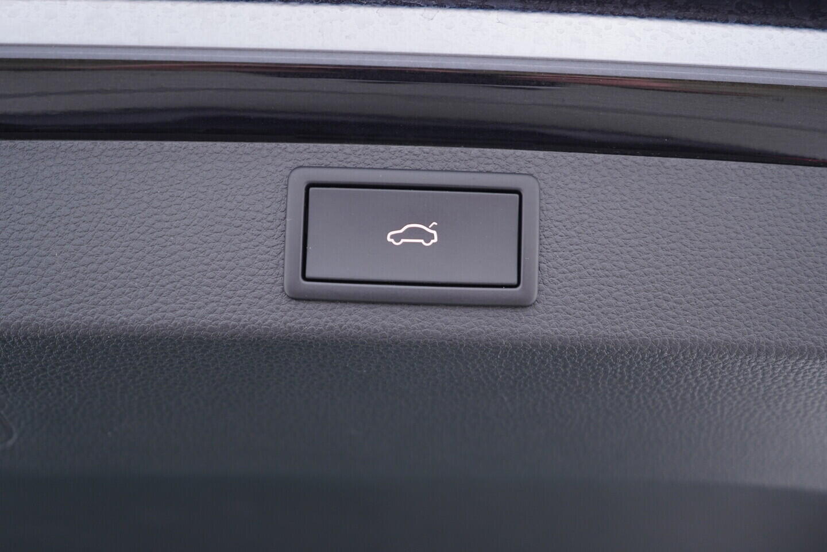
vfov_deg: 36.9
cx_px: 414
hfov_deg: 53.1
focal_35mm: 36
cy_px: 276
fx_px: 827
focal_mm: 24
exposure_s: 1/40
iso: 320
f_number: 2.8
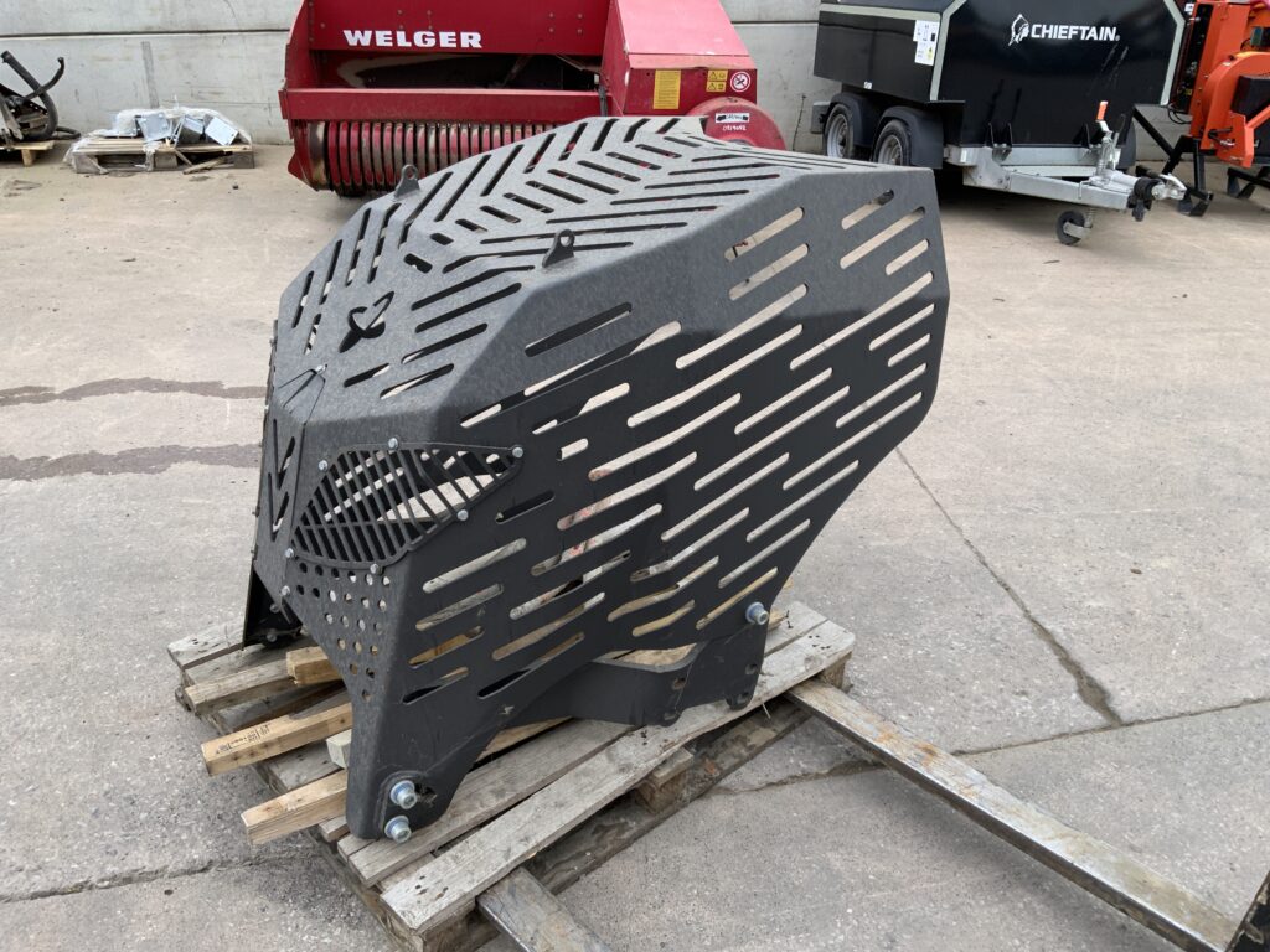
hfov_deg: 61.7
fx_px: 1064
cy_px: 476
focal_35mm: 29
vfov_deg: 48.2
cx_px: 635
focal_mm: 3
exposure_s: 1/439
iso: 16
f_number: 1.8
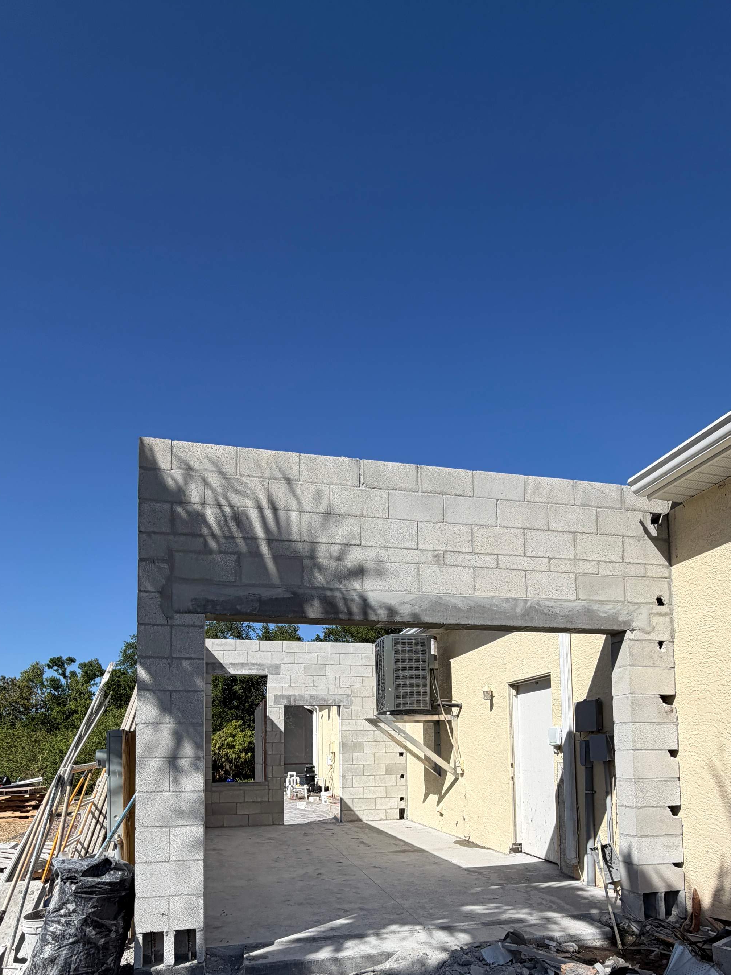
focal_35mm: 21
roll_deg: +1.5
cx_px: 358
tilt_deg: +3.4
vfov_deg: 73.8
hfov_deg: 63.4
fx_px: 591
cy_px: 722
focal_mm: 2.22
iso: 20
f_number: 2.2
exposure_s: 1/1259
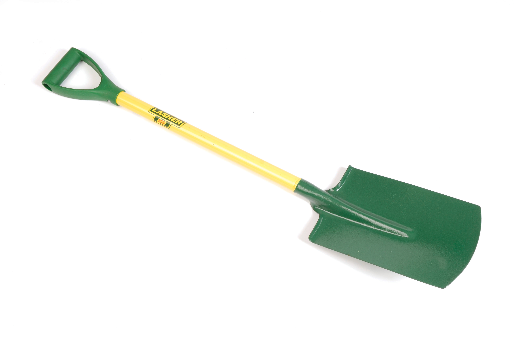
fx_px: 665
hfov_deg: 42.3
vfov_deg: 29.0
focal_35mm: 46
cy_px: 172
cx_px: 257
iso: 100
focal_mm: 31
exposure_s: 1/100
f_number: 11
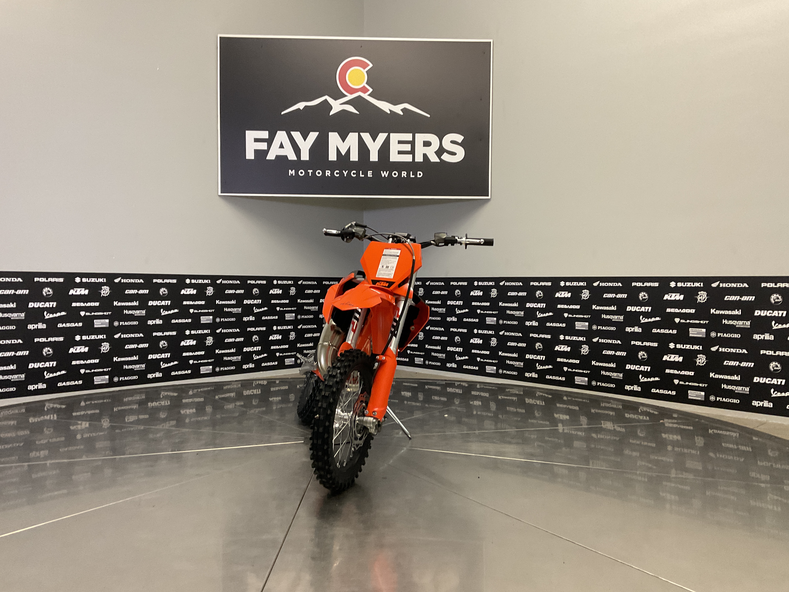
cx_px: 394
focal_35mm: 29
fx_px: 661
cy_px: 296
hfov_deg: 61.7
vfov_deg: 48.2
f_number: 1.8
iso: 160
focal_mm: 3
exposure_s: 1/60
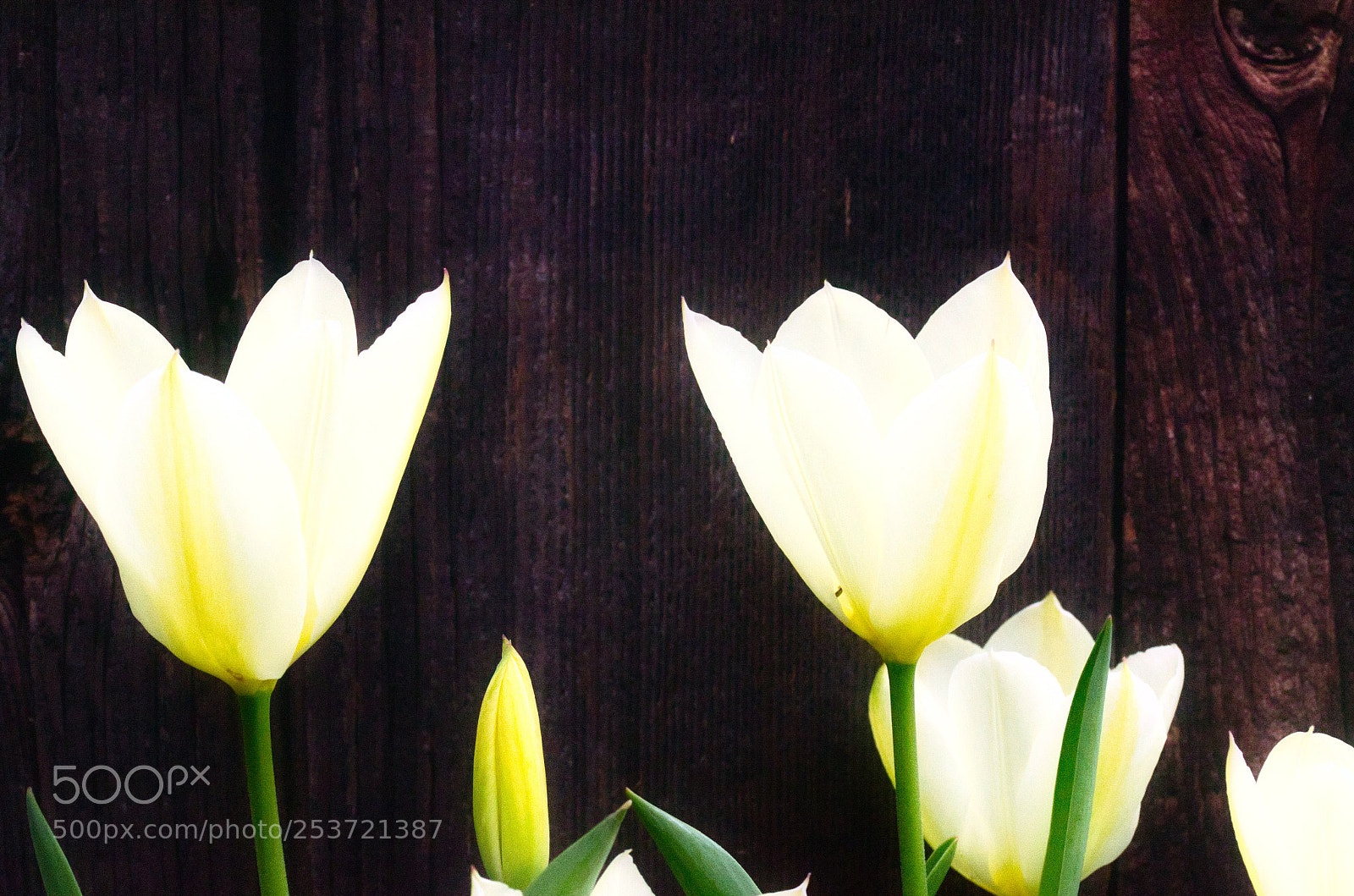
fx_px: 5910
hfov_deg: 13.1
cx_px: 677
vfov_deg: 8.7
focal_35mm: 158
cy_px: 448
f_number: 13
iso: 800
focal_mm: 105
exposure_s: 1/2000
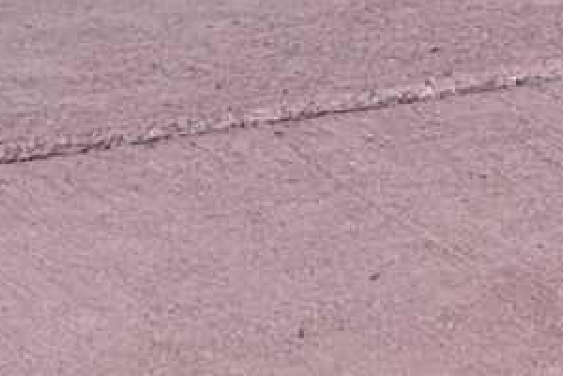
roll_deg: -0.9
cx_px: 1544
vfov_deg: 1.7
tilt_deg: -9.8
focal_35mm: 804
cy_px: -879
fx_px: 12579
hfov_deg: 2.5
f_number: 2.8
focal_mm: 15.66
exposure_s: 1/141
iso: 50
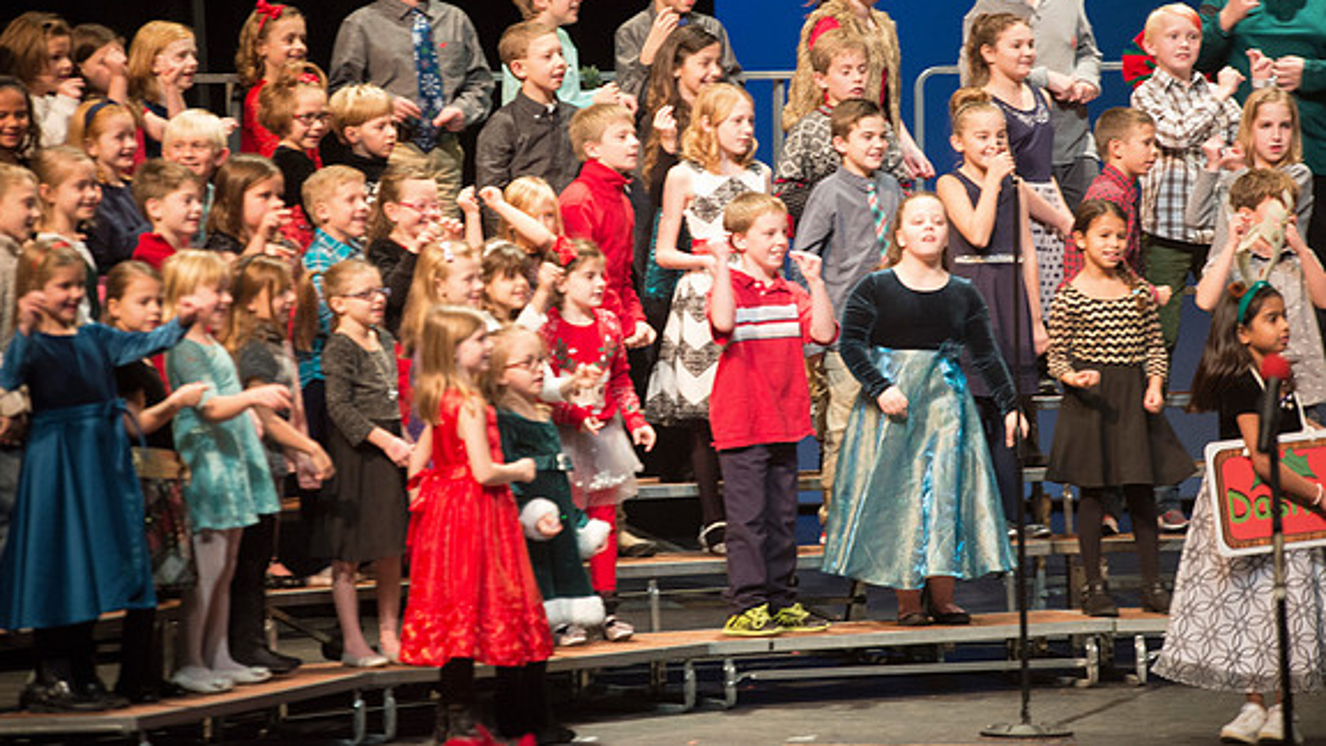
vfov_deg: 5.8
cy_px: 303
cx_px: 661
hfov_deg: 10.2
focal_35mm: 211
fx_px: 7419
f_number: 2.8
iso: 2500
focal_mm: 200
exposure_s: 1/160
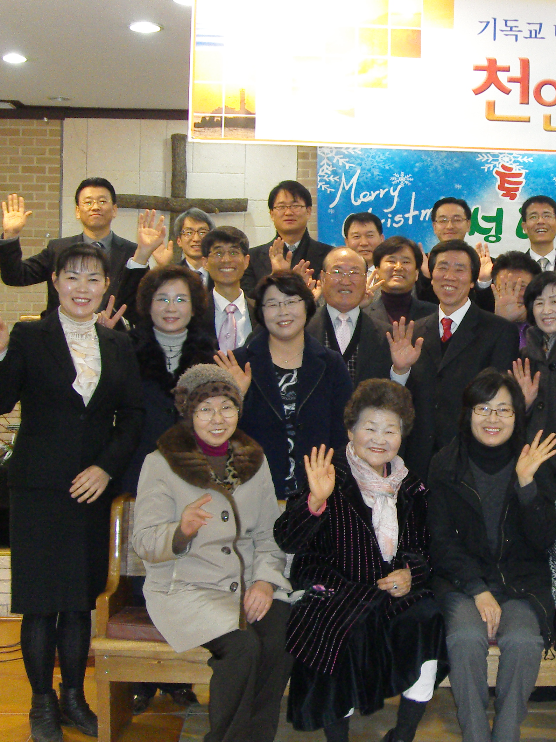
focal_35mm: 57
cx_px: 444
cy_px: 372
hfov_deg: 25.2
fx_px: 1221
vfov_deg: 33.8
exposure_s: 1/40
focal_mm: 6.2
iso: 240
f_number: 2.8
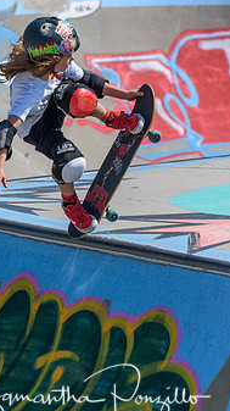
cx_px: 51
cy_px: 188
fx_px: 3195
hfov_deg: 4.1
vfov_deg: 7.3
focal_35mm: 294
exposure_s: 1/2000
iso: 220
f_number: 5.6
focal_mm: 140
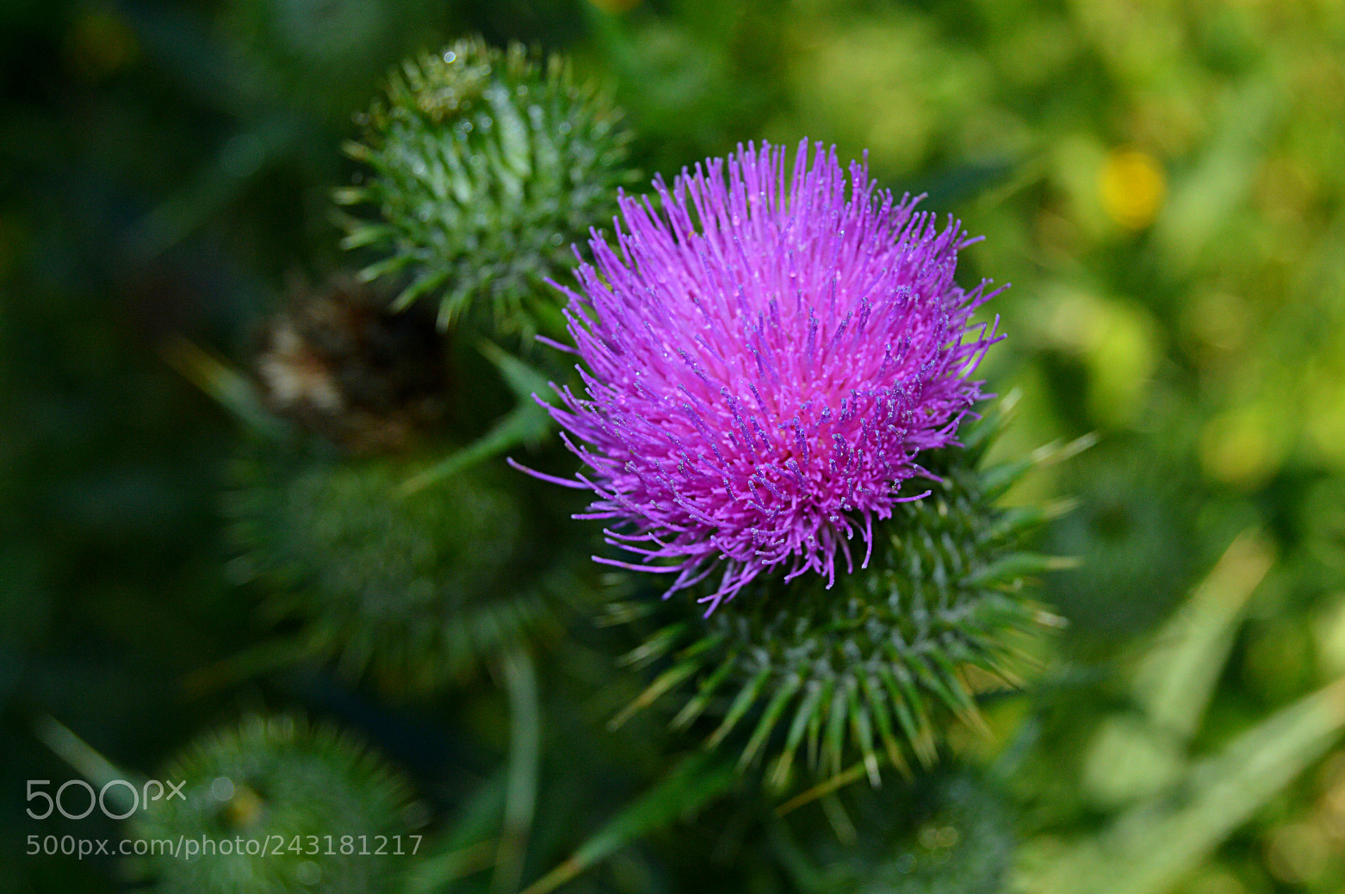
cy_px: 455
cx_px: 661
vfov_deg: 16.1
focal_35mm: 85
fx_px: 3154
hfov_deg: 24.1
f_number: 9
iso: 200
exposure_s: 1/200
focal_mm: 55
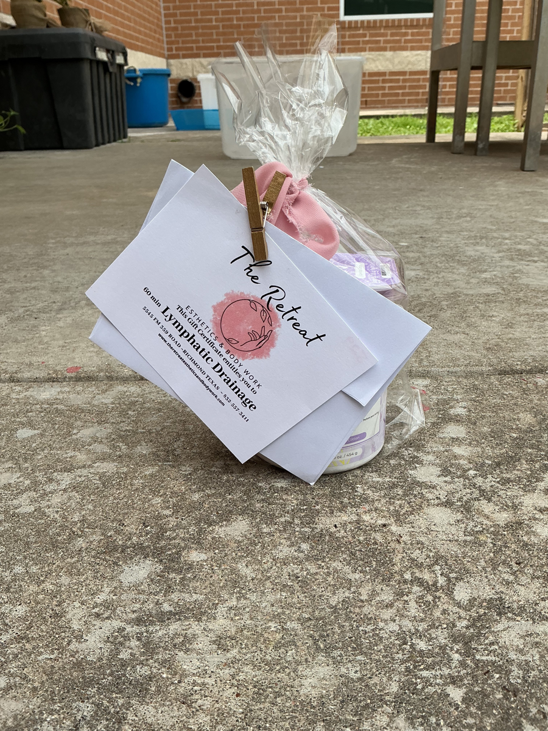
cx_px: 274
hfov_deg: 48.2
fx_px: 612
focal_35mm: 29
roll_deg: +2.1
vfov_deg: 61.7
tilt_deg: -23.6
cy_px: 366
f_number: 1.8
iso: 25
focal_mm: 3
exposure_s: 1/1377
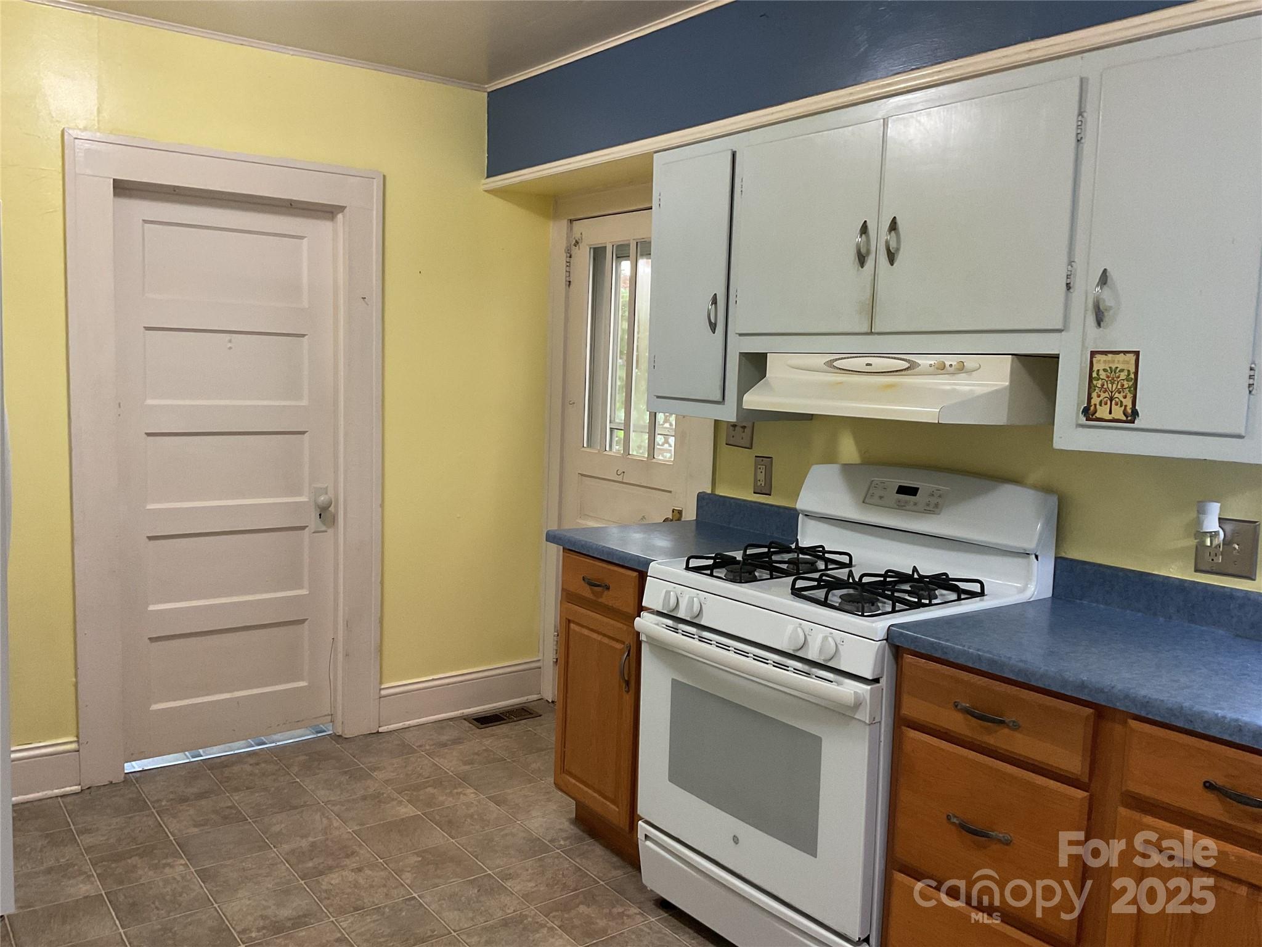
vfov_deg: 48.2
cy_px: 474
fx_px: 1057
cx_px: 631
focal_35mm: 29
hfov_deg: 61.7
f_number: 1.8
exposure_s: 1/60
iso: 125
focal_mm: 3
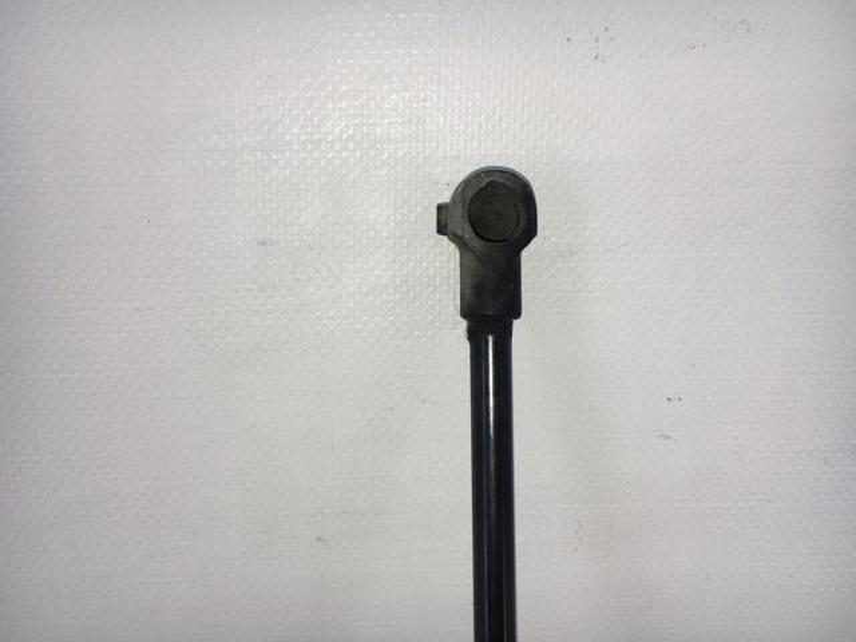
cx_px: 428
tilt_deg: -13.0
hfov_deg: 61.7
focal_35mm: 29
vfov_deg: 48.2
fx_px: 717
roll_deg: -0.3
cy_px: 321
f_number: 2.2
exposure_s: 1/663
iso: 25
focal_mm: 4.15
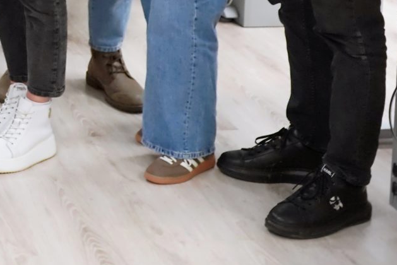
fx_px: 1302
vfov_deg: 10.9
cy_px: -199
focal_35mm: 118
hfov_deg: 15.6
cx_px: -240
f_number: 4
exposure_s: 1/160
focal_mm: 29
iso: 2500
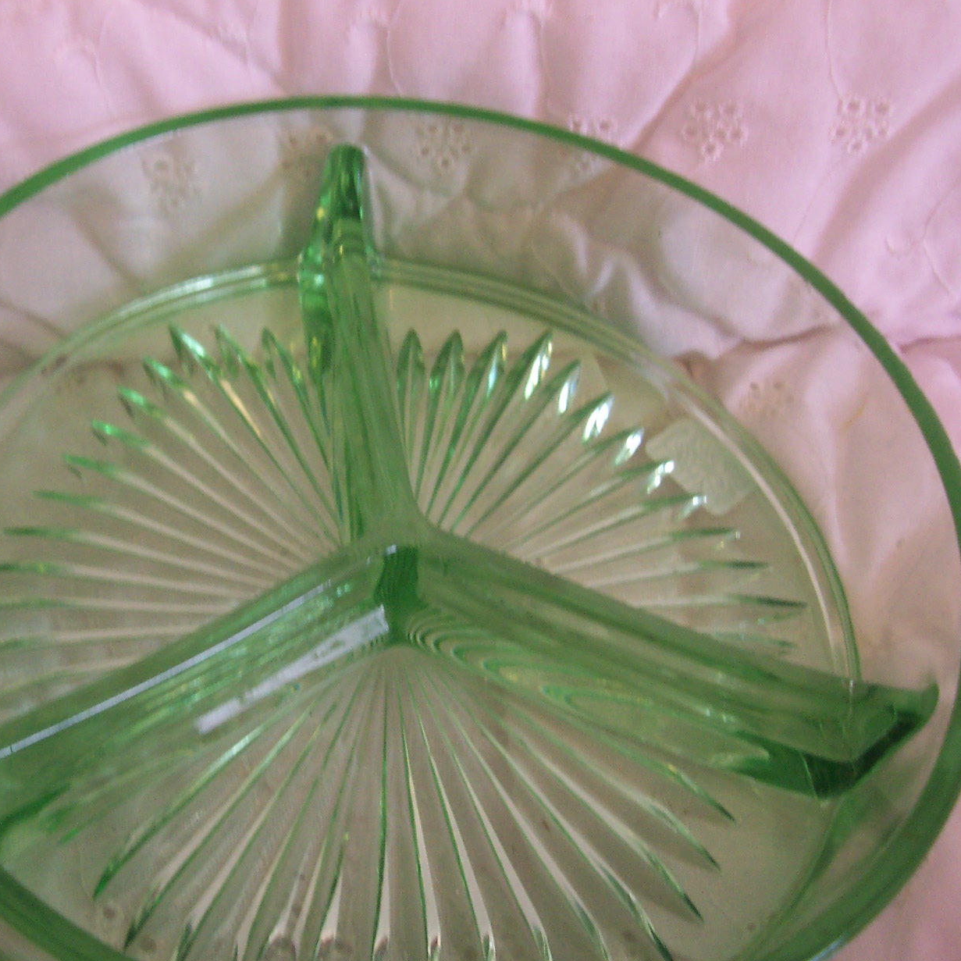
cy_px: 480
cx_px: 362
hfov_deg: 38.1
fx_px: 1382
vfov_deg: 38.3
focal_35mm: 44
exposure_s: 1/30
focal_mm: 5.6
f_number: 2.8
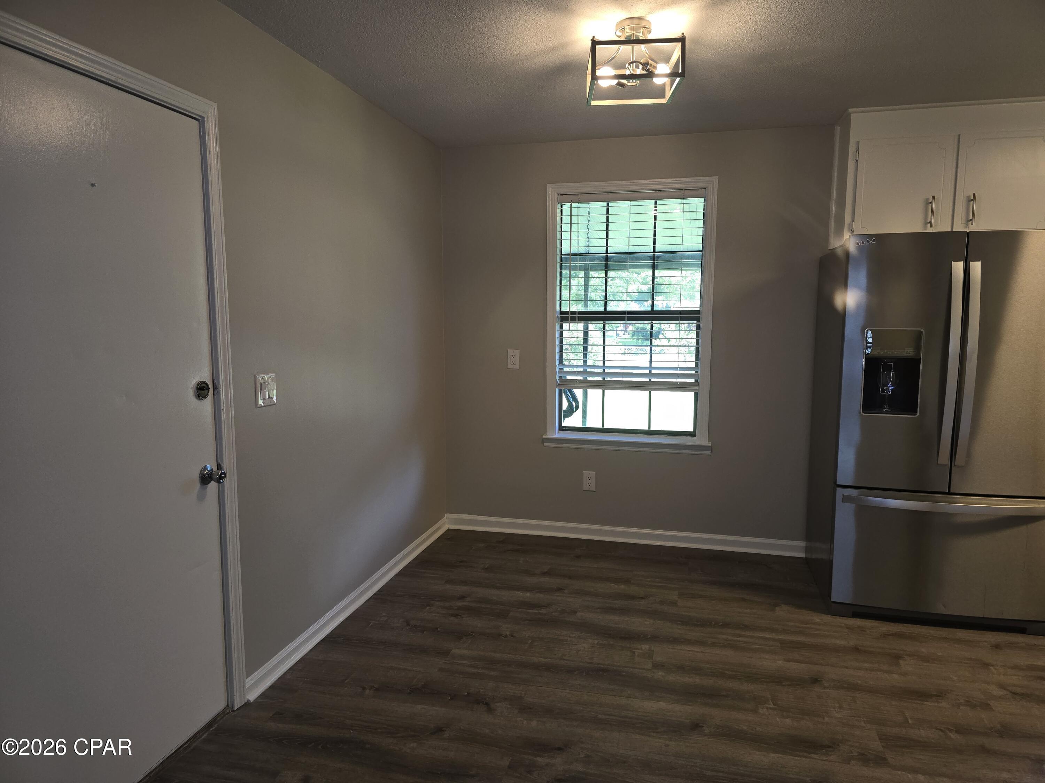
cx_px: 522
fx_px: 694
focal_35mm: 23
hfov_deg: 73.9
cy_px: 392
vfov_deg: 58.9
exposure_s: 1/60
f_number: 1.7
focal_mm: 6.3
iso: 50
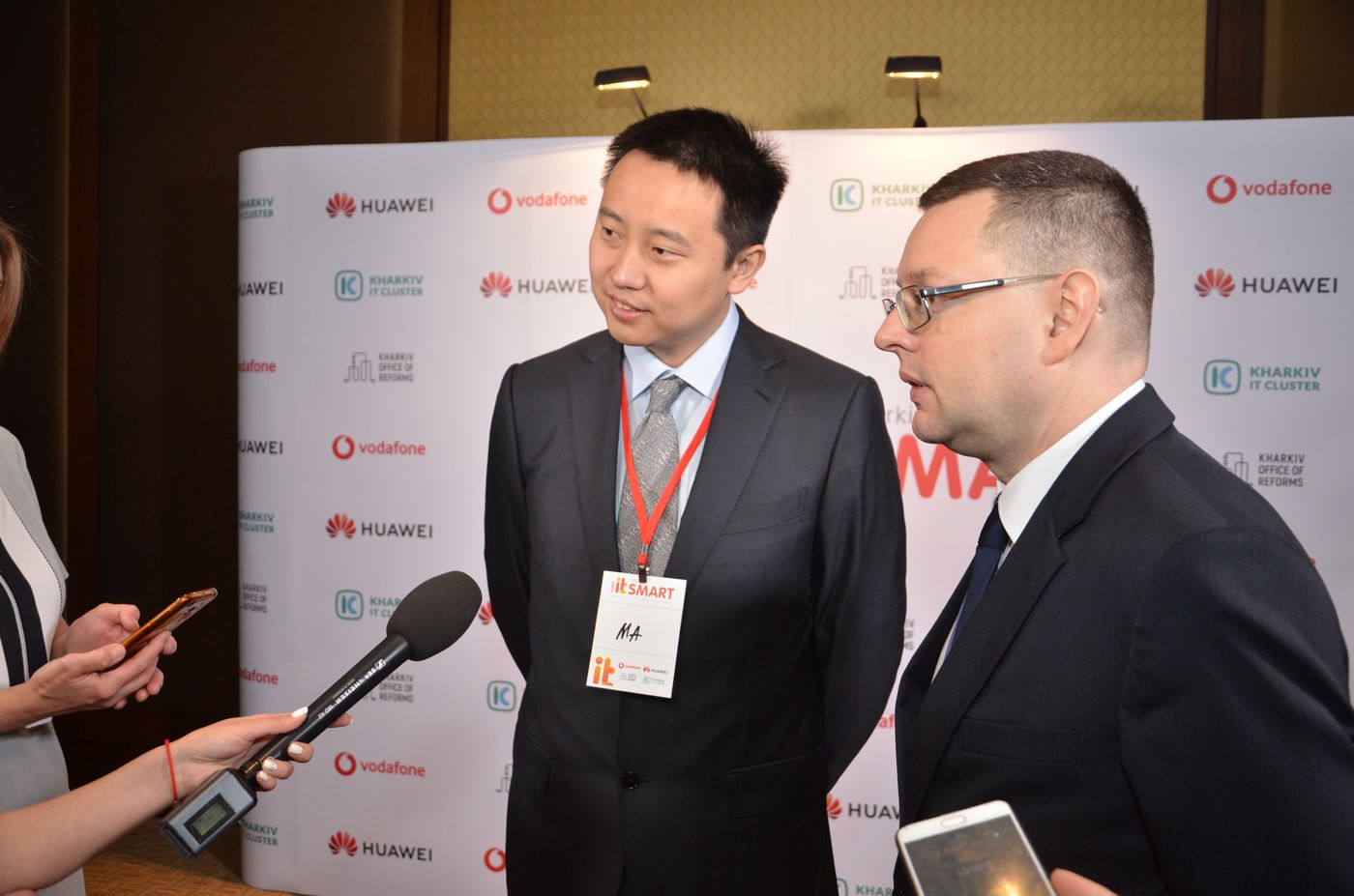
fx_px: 1351
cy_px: 448
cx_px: 677
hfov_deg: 53.2
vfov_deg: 36.7
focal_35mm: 36
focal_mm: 24
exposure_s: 1/200
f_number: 3.8
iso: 800
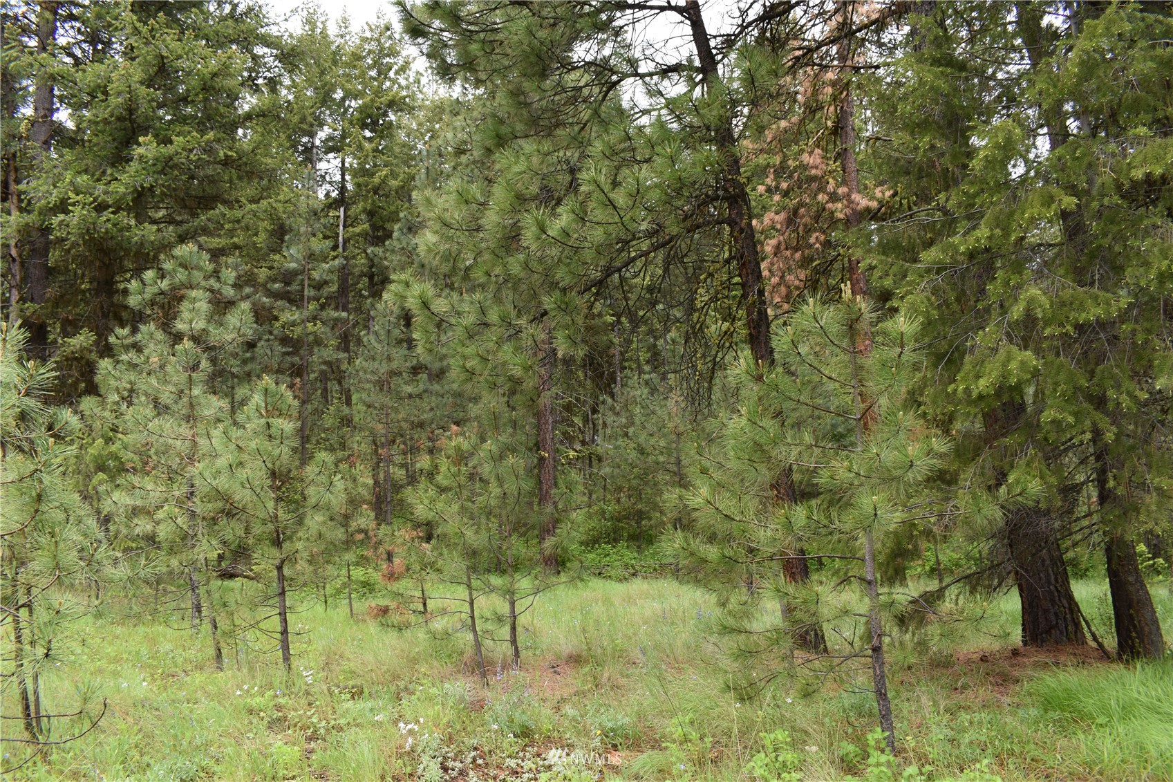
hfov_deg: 67.4
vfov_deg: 47.9
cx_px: 586
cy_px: 391
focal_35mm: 27
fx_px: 880
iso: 180
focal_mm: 18
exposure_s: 1/60
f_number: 8
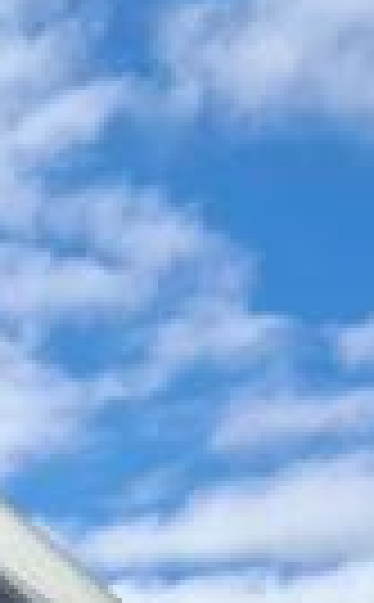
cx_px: 194
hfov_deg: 8.9
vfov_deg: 12.5
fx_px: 2397
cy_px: 1228
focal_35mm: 146
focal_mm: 5.54
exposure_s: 1/1984
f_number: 1.8
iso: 50
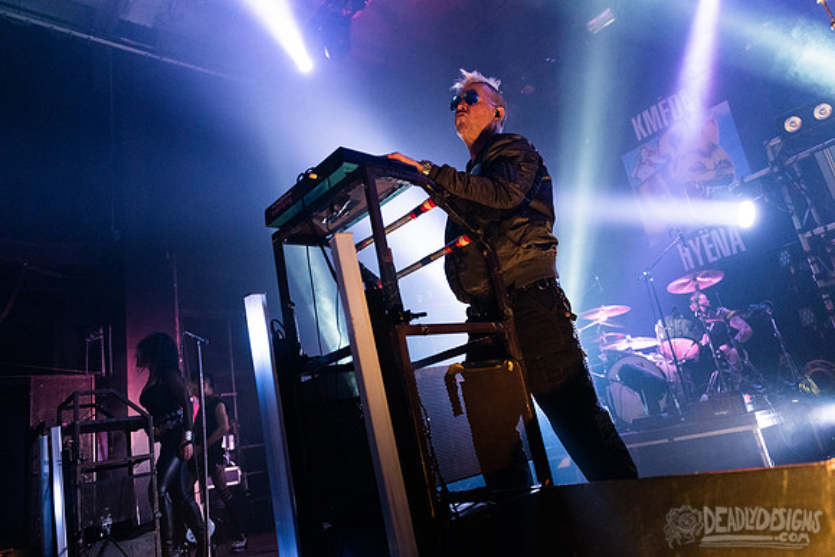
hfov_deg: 69.2
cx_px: 417
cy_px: 266
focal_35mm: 26
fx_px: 605
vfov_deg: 49.4
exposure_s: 1/500
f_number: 3.2
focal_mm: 24
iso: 3200
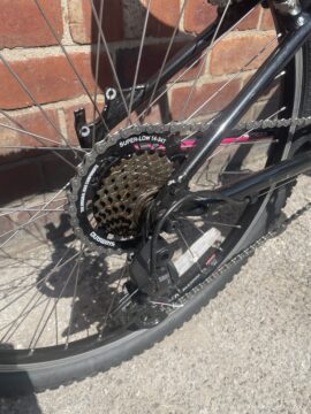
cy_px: 207
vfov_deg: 67.3
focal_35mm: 26
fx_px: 311
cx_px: 156
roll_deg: -1.9
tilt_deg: -36.4
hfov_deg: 53.1
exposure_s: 1/1715
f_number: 1.6
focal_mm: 4.2
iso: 32
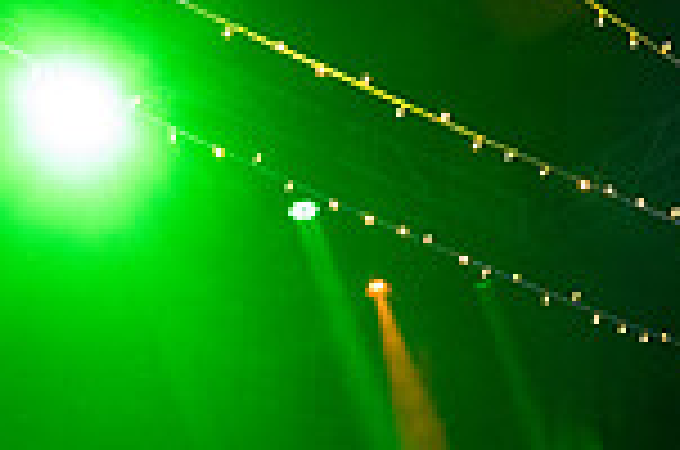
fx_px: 1414
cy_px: 706
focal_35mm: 75
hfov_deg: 22.8
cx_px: 973
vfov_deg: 16.3
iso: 5000
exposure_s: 1/100
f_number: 4
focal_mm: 19.5
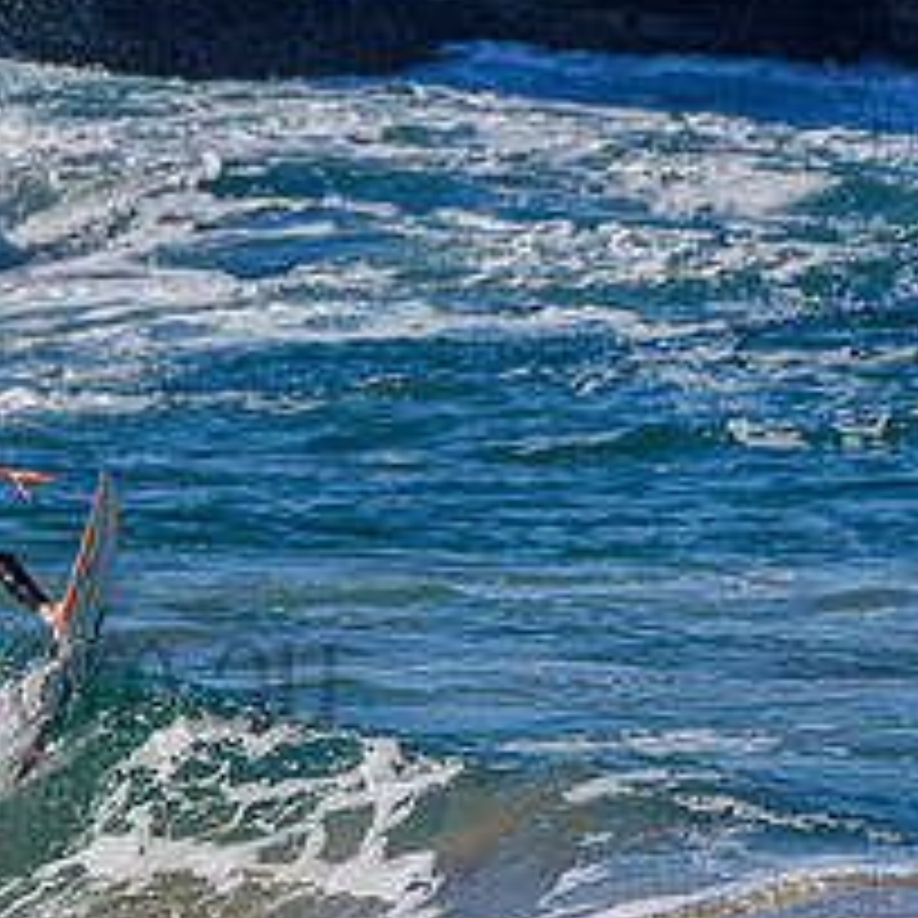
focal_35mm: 1809
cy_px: 623
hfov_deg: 1.0
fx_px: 54276
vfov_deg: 1.0
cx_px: -140
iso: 320
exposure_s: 1/2000
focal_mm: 500
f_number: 5.6
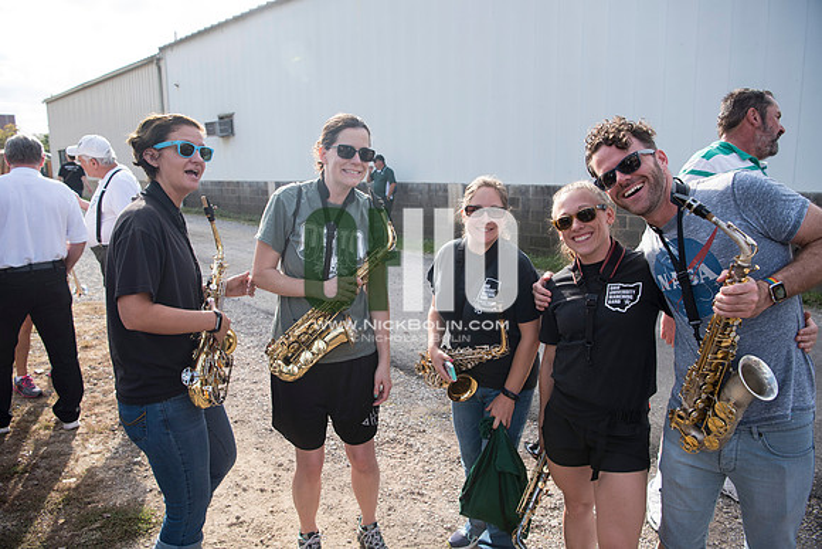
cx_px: 411
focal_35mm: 24
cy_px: 274
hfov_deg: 73.7
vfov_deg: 53.2
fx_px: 548
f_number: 4.5
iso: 250
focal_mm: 24
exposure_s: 1/500
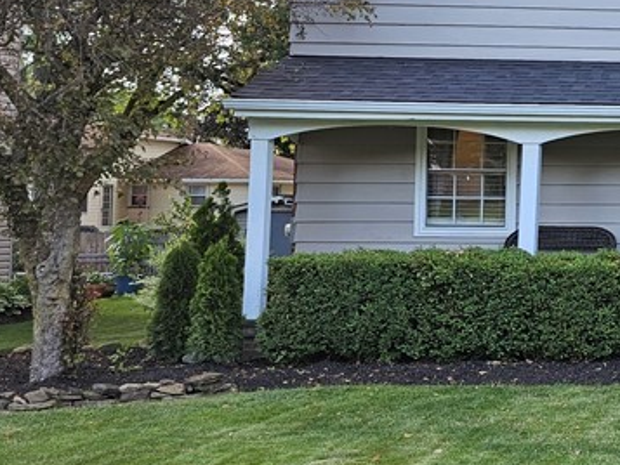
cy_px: 144
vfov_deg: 22.2
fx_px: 1183
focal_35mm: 66
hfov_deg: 24.7
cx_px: 853
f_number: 1.7
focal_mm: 6.3
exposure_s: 1/207
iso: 64
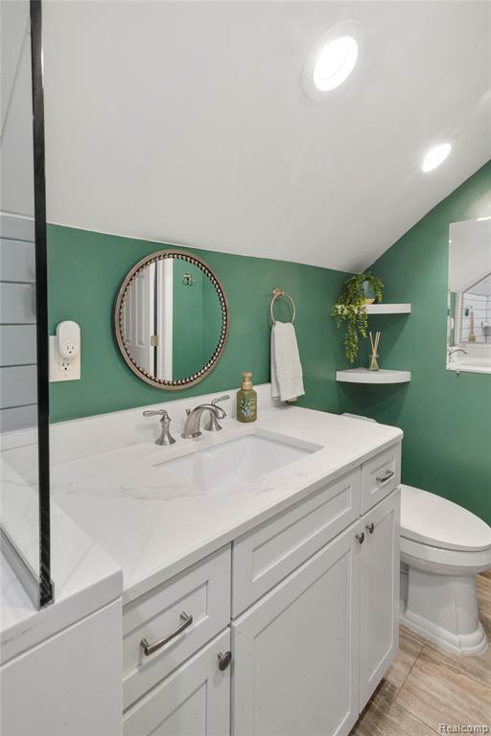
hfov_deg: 70.4
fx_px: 348
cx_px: 246
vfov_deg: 93.3
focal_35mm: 17
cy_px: 368
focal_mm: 17
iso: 400
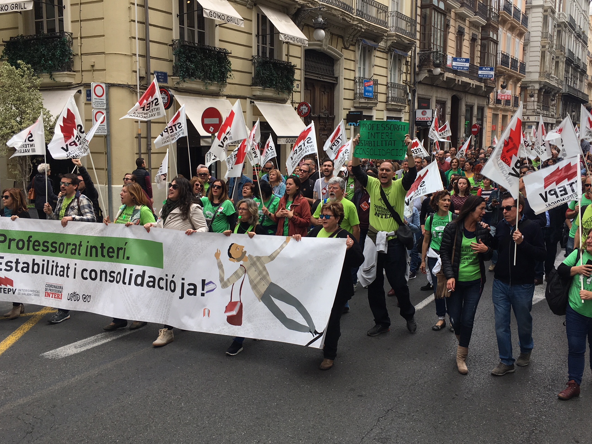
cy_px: 201
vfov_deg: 41.7
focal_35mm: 34
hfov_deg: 53.9
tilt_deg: -5.9
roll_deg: -0.8
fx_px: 581
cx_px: 306
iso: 25
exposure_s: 1/601
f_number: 2.2
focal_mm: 4.15
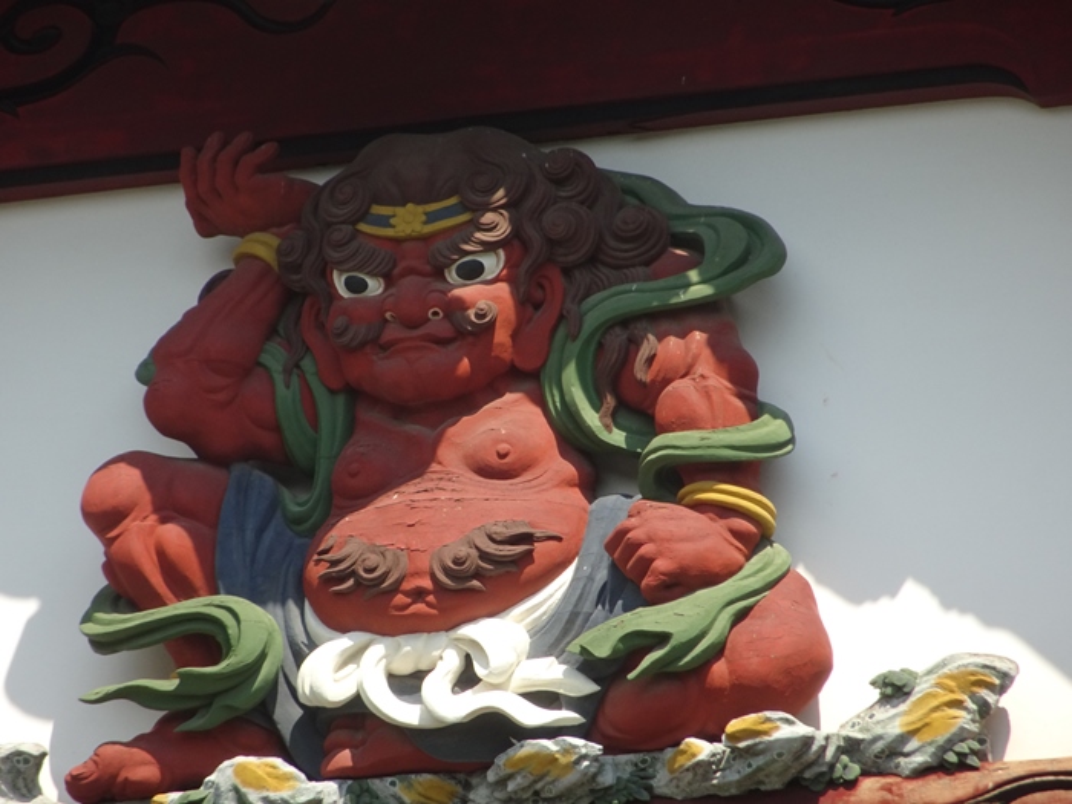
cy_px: 402
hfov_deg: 3.7
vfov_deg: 2.7
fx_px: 16785
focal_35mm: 542
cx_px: 536
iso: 100
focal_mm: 92.59
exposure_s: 1/250
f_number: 6.3
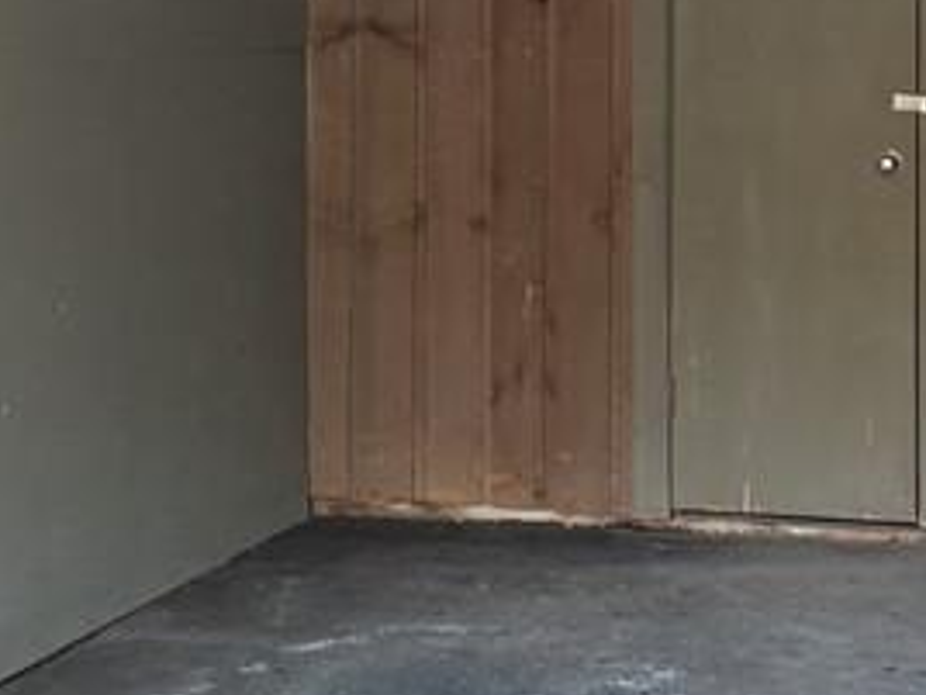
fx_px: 2755
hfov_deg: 19.1
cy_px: 31
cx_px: 466
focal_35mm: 103
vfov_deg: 14.2
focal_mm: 4.44
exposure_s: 1/24
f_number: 1.8
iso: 106
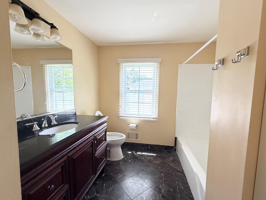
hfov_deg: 98.2
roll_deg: -2.1
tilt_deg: -5.7
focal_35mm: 15
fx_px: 115
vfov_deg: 81.7
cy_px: 103
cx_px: 136
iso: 320
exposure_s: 1/70
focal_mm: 2.22
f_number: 2.2
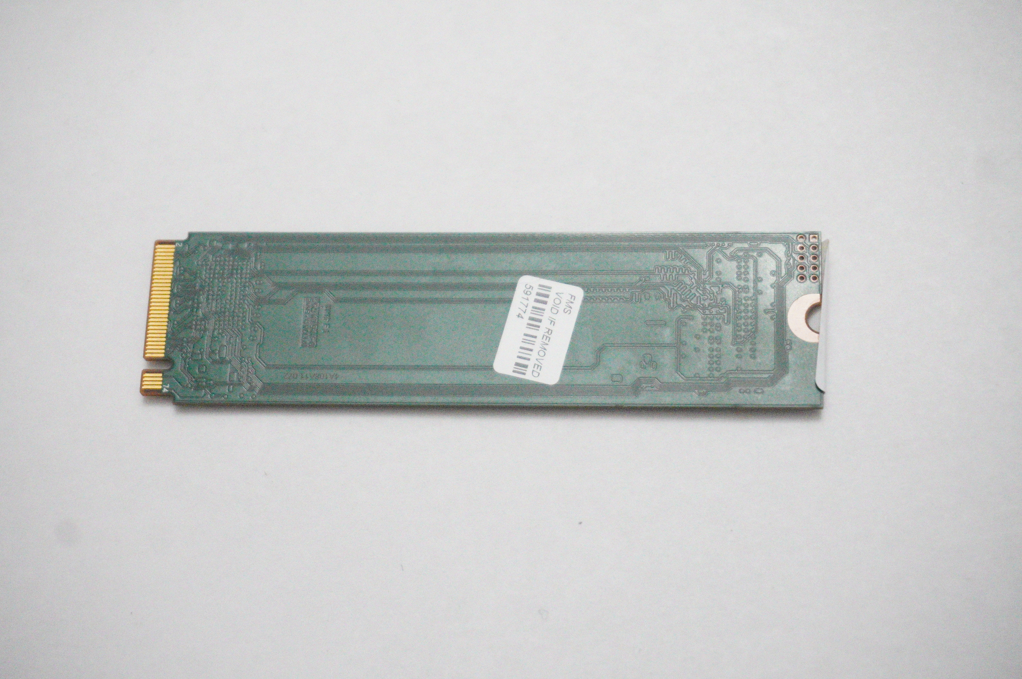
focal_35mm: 69
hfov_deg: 29.3
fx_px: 1957
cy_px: 340
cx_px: 511
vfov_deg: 19.7
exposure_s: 1/200
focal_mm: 46
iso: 16000
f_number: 5.6
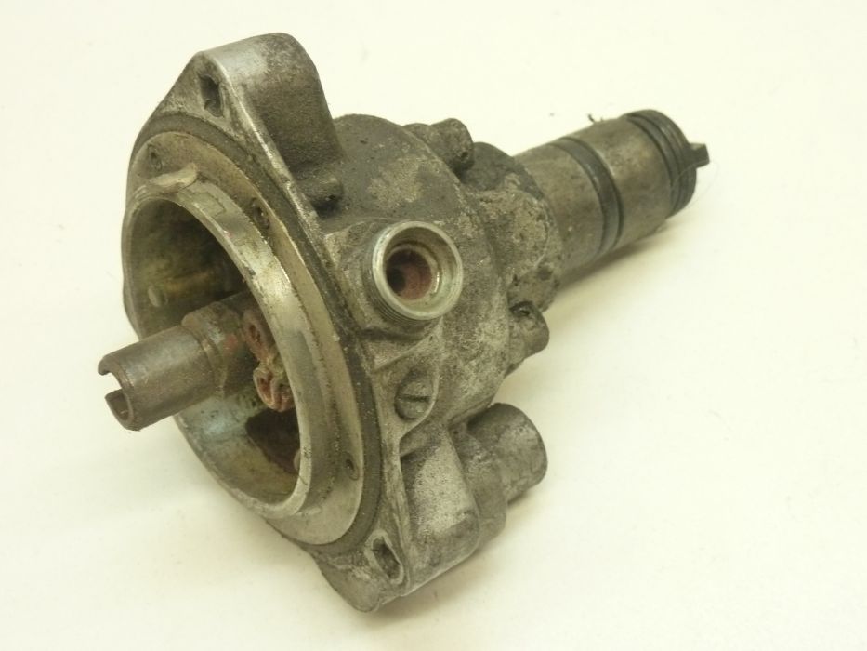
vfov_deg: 28.0
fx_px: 1303
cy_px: 326
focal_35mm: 52
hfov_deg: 36.8
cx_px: 434
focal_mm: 8.5
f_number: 3.8
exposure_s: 1/20
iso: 400
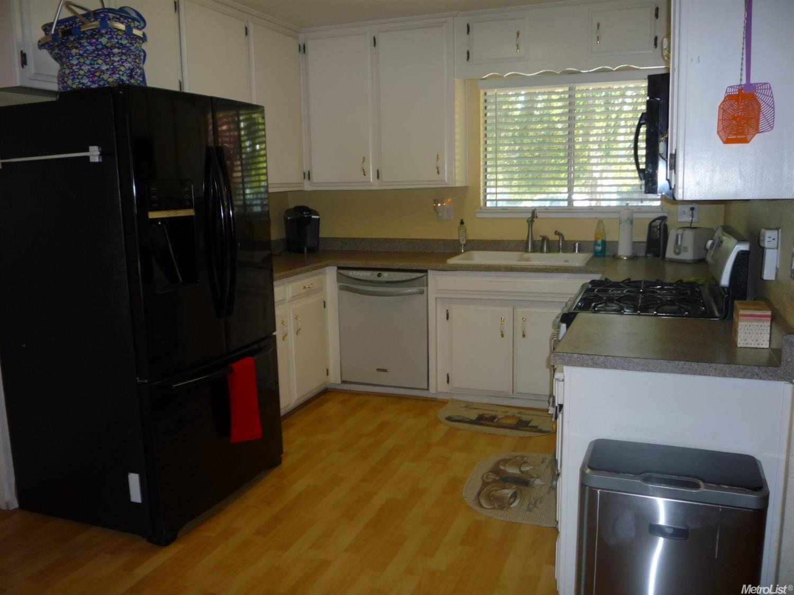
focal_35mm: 30
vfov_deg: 46.8
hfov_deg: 60.0
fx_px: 688
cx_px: 397
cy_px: 298
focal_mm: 5.2
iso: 100
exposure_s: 1/30
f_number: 3.3
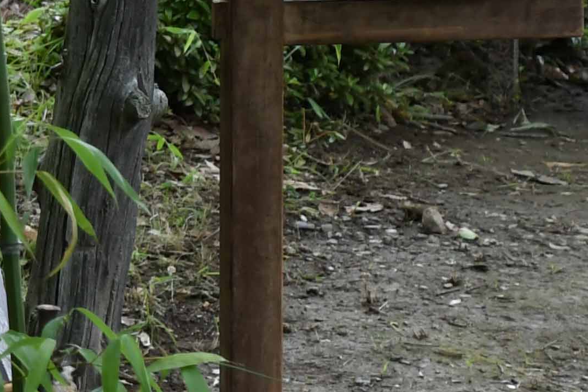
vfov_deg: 2.4
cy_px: -325
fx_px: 9474
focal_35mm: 580
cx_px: -716
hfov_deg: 3.5
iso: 400
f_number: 7.1
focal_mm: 75
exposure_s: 1/250
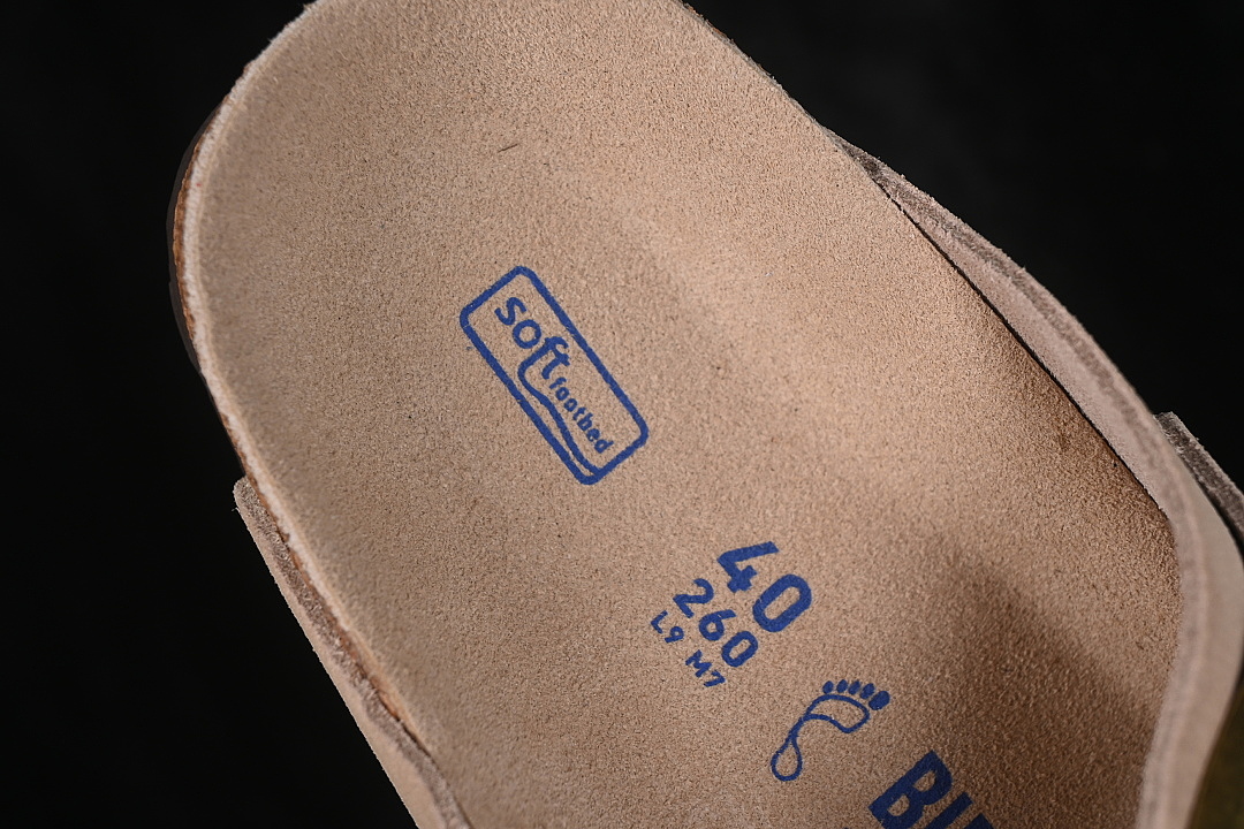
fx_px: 2591
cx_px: 622
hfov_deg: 27.0
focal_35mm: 75
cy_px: 414
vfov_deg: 18.2
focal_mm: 50
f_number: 7.1
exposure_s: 1/80
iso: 160
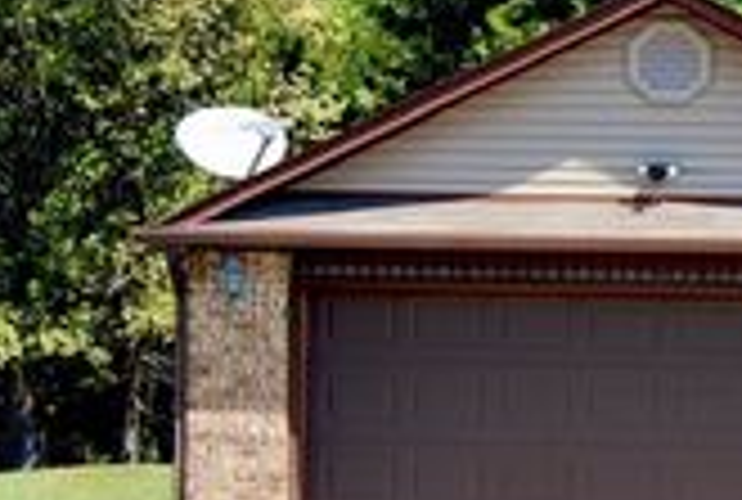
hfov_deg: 15.6
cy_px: 374
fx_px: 2625
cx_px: 859
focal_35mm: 127
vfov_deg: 10.8
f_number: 7.1
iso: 100
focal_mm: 28
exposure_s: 1/200
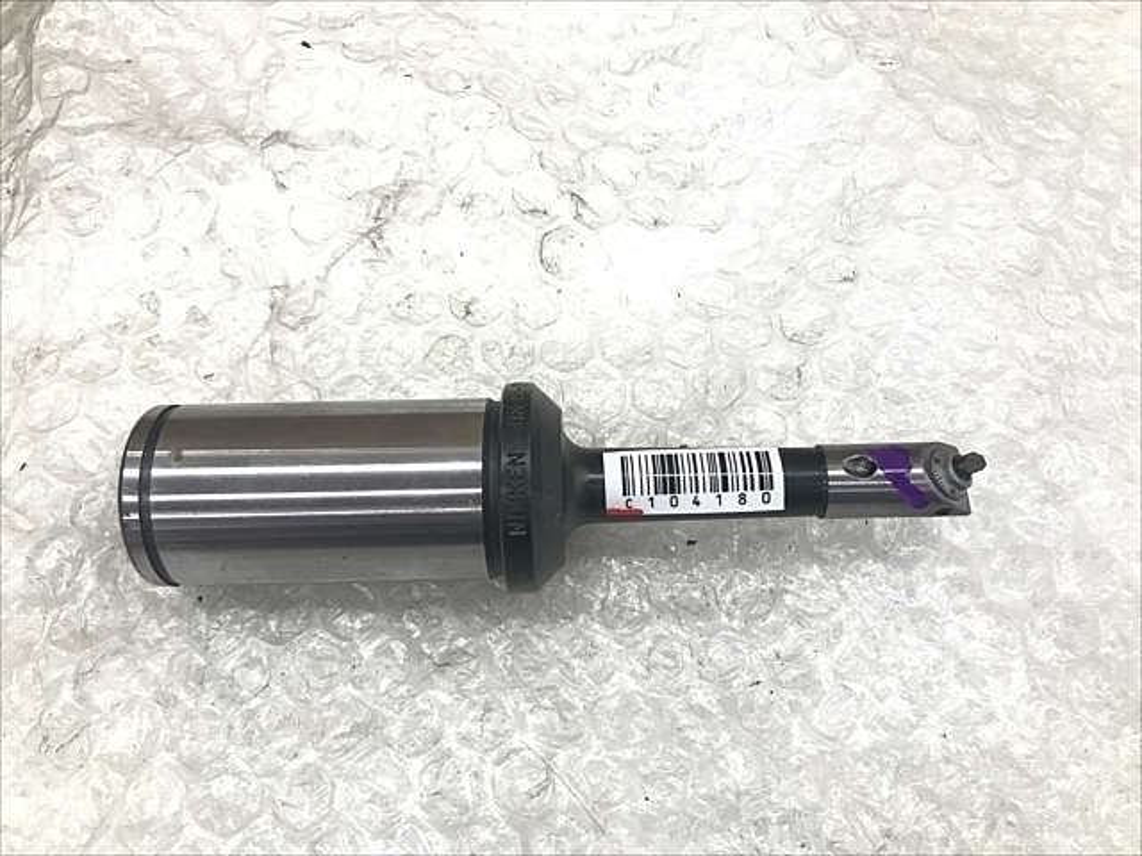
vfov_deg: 49.7
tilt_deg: -69.5
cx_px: 571
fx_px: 924
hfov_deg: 63.4
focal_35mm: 28
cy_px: 428
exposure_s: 1/33
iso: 40
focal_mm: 3.99
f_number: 1.8
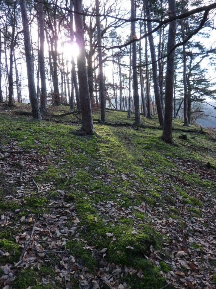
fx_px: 208
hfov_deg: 54.9
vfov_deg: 69.4
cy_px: 144
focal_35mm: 25
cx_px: 108
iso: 125
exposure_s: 1/80
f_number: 3.3
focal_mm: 4.1
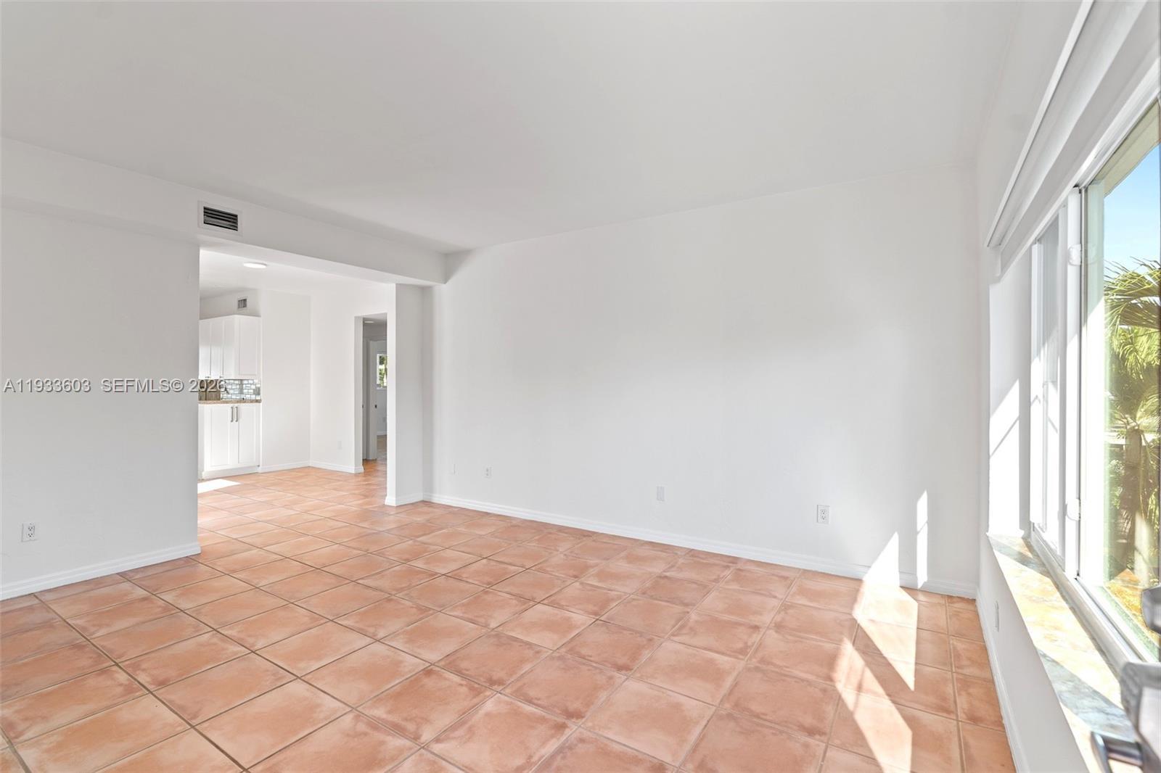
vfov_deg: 73.7
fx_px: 516
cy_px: 386
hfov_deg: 96.7
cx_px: 580
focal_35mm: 16
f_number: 5
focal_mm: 16
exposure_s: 1/15
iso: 160
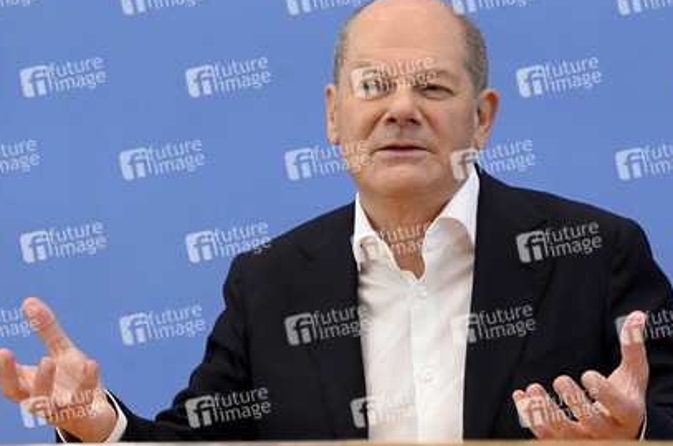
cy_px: 202
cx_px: 350
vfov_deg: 11.2
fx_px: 2277
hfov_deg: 16.8
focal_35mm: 122
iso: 5000
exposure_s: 1/800
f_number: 6.3
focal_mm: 110
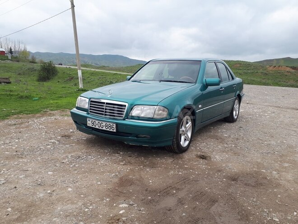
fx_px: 232
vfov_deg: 51.4
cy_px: 112
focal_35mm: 27
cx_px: 149
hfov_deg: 65.3
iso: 40
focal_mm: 3.6
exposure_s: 1/297
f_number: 1.9
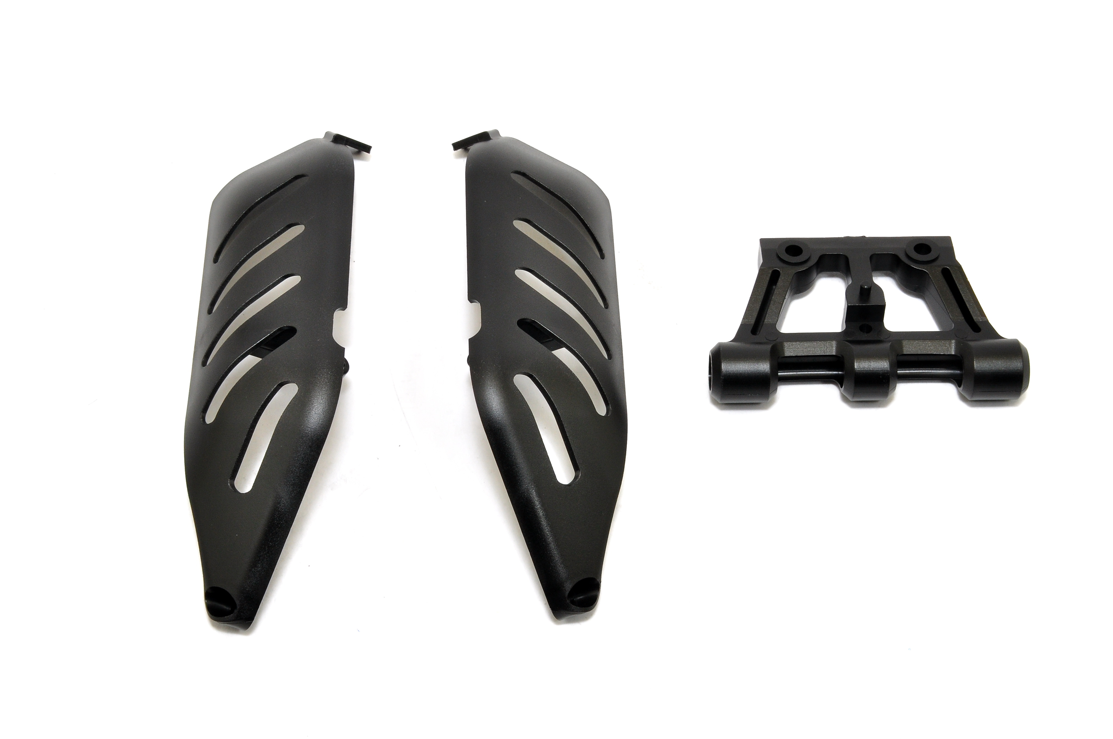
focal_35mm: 83
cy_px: 352
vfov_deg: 16.4
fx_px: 2563
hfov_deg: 24.5
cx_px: 590
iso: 400
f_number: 20
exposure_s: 1/60
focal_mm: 52
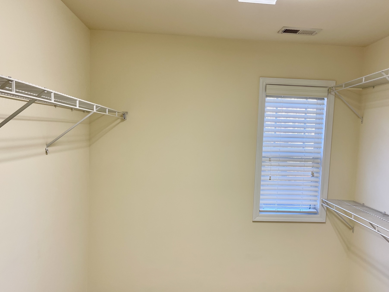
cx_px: 214
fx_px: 315
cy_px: 161
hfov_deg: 63.3
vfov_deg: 49.7
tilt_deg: -6.0
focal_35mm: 28
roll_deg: -2.2
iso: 125
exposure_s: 1/120
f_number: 1.6
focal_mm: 5.1
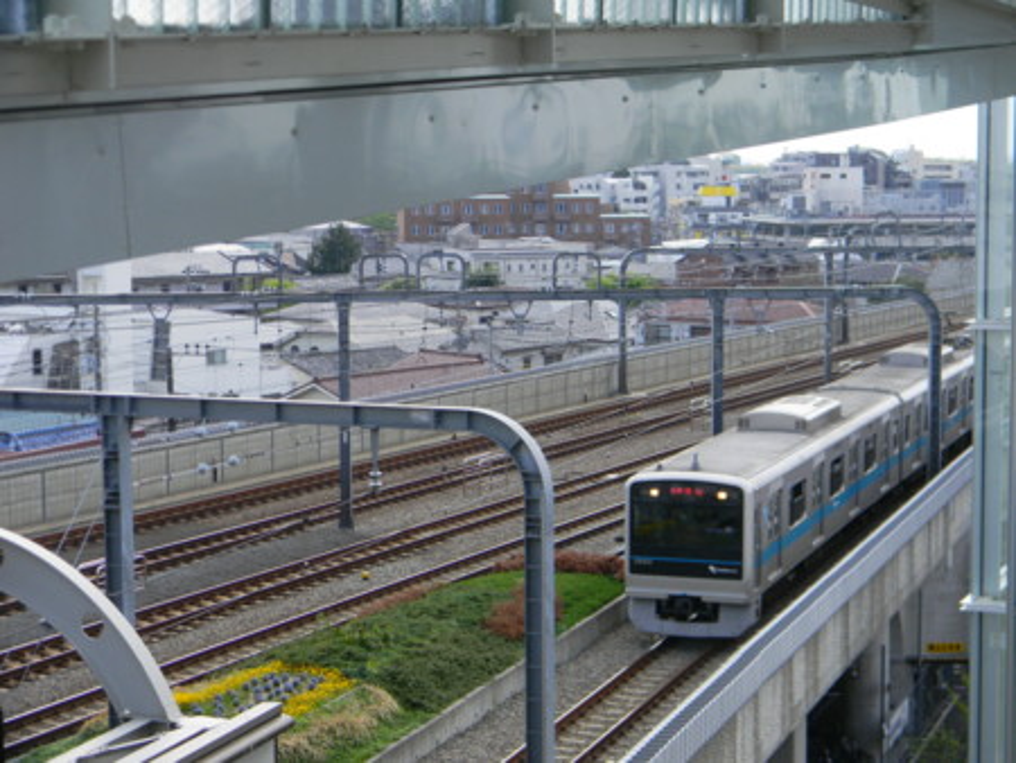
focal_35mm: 67
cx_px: 508
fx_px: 1968
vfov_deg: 22.0
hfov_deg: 29.0
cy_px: 382
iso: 80
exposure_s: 1/347
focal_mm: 12.2
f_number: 4.3
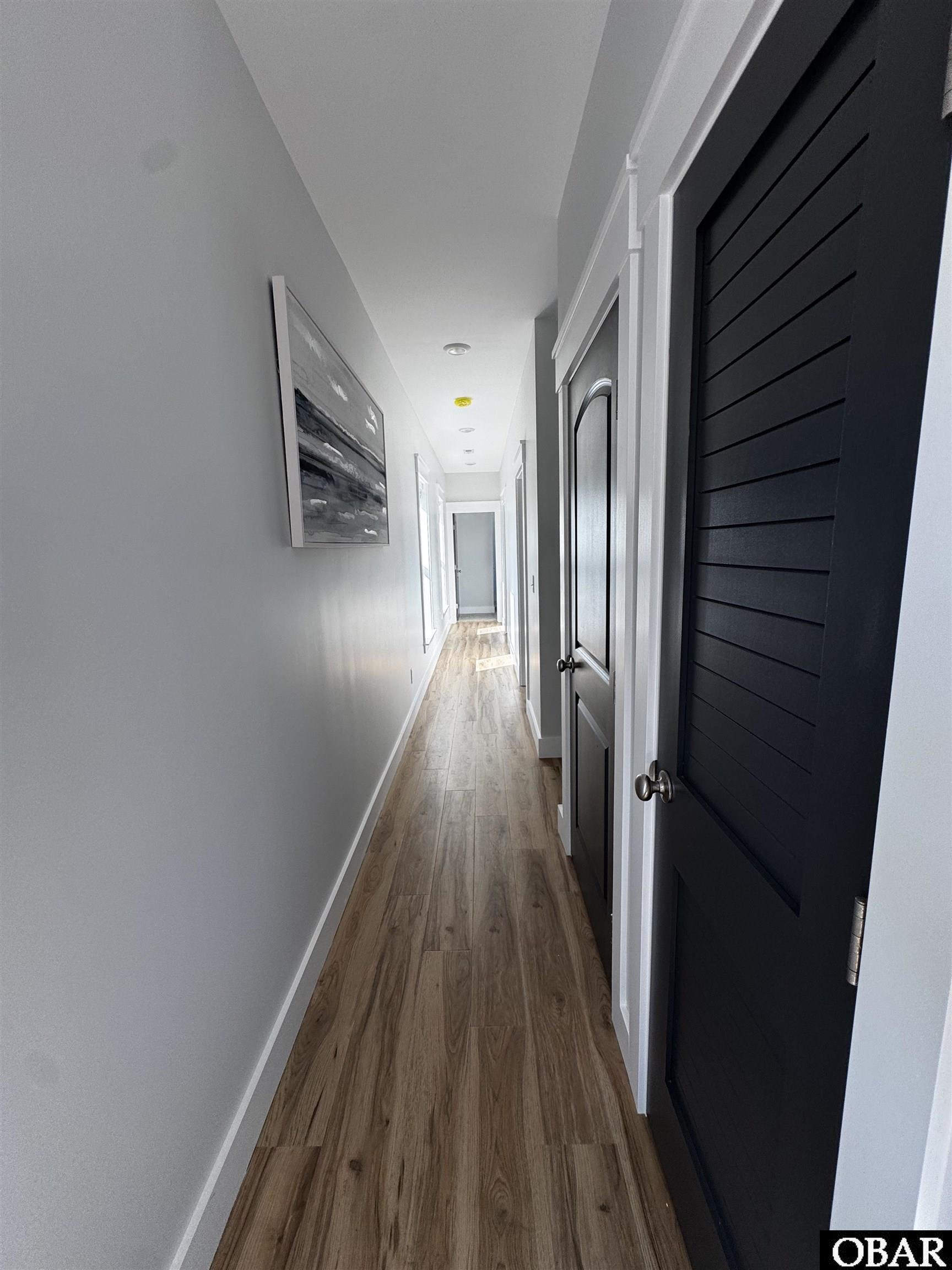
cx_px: 476
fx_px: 513
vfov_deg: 102.1
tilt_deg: -9.3
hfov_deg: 85.7
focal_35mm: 14
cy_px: 635
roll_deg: +2.7
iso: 40
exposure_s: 1/114
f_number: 2.2
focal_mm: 2.22
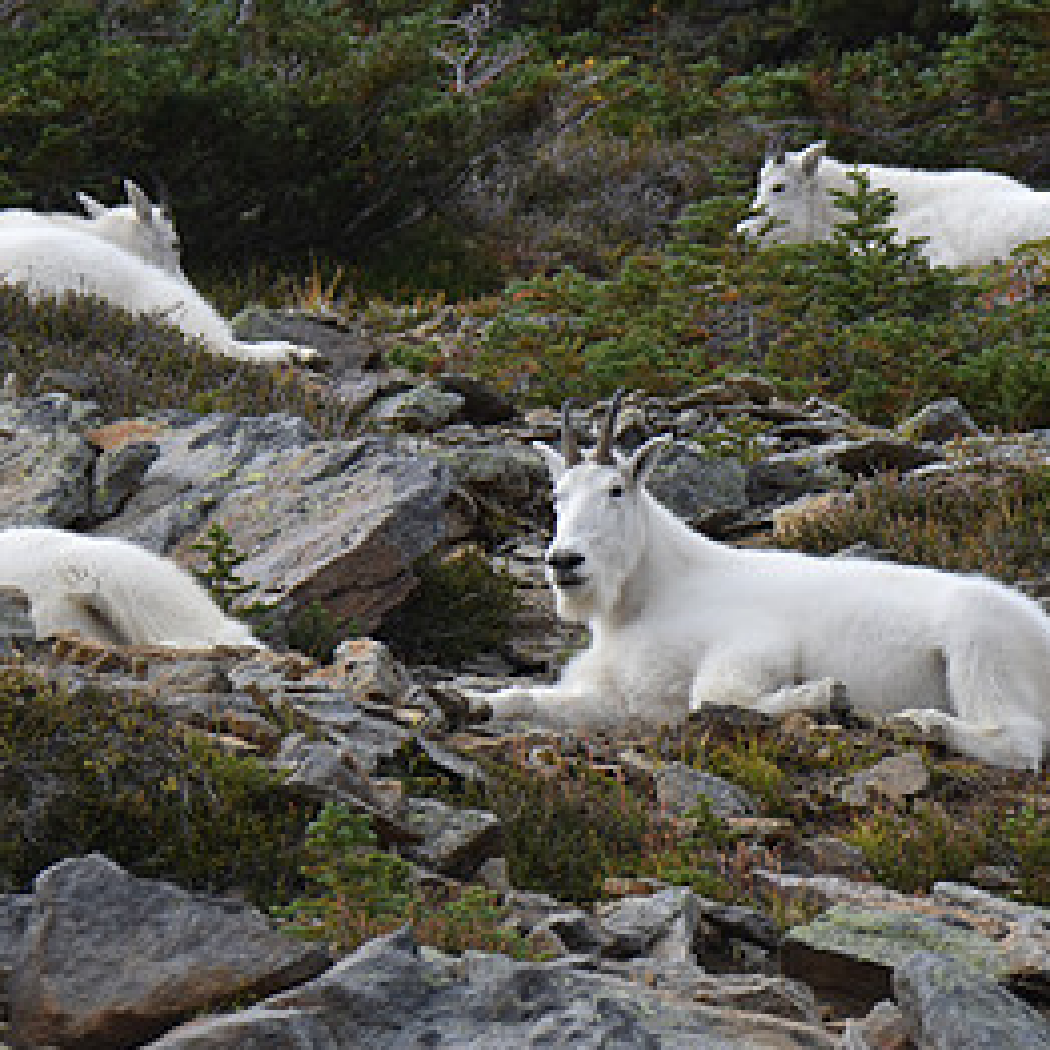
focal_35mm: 1074
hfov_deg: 1.6
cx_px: 633
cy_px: 743
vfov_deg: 1.6
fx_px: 36857
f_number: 6.3
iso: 200
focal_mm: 380
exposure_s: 1/640
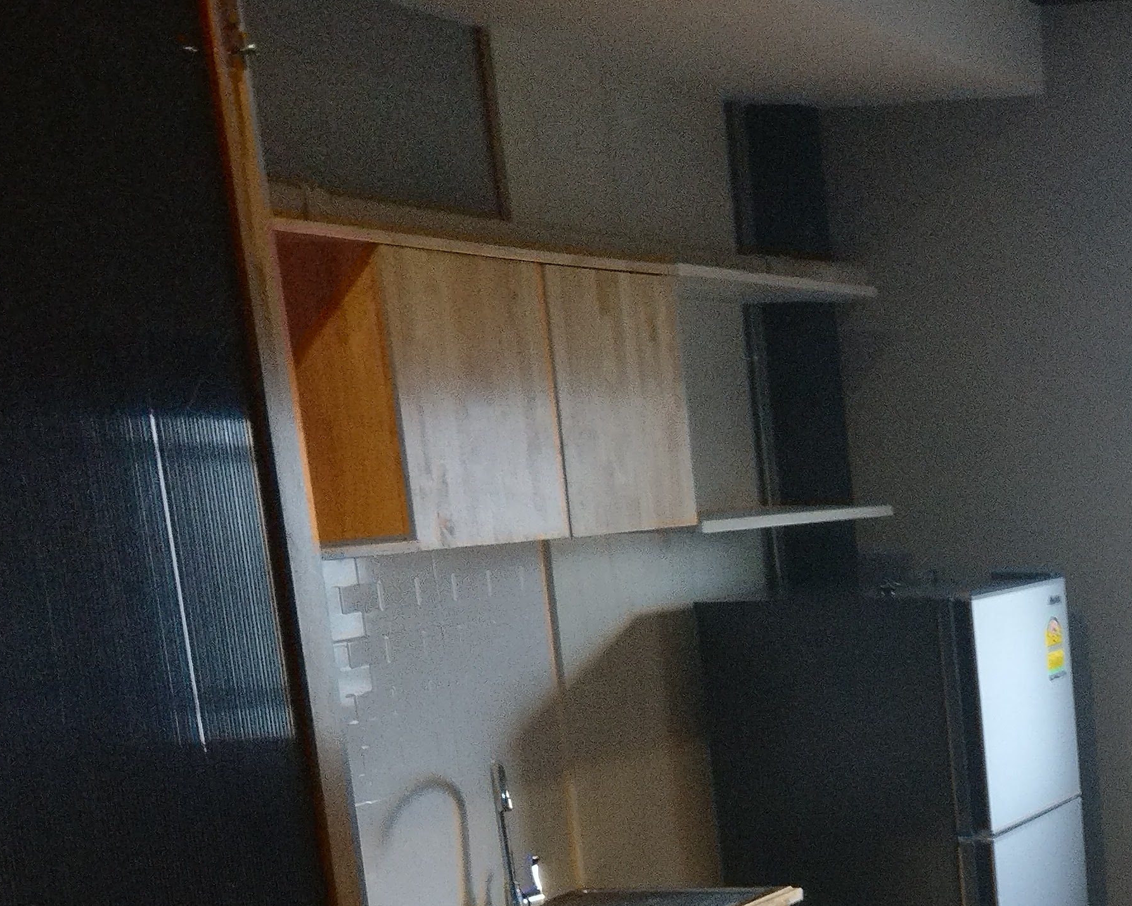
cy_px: 1072
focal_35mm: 71
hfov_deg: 24.3
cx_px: 1362
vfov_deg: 20.3
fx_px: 2379
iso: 800
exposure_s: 1/20
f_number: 2
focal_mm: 4.26
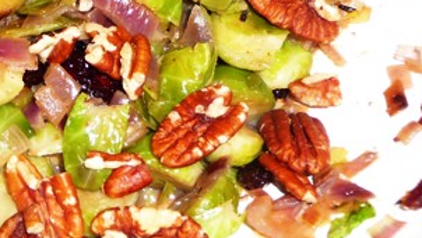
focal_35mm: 104
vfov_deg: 11.4
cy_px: -62
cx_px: -3
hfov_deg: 19.9
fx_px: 1164
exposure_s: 1/30
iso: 100
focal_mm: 7.6
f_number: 4.1
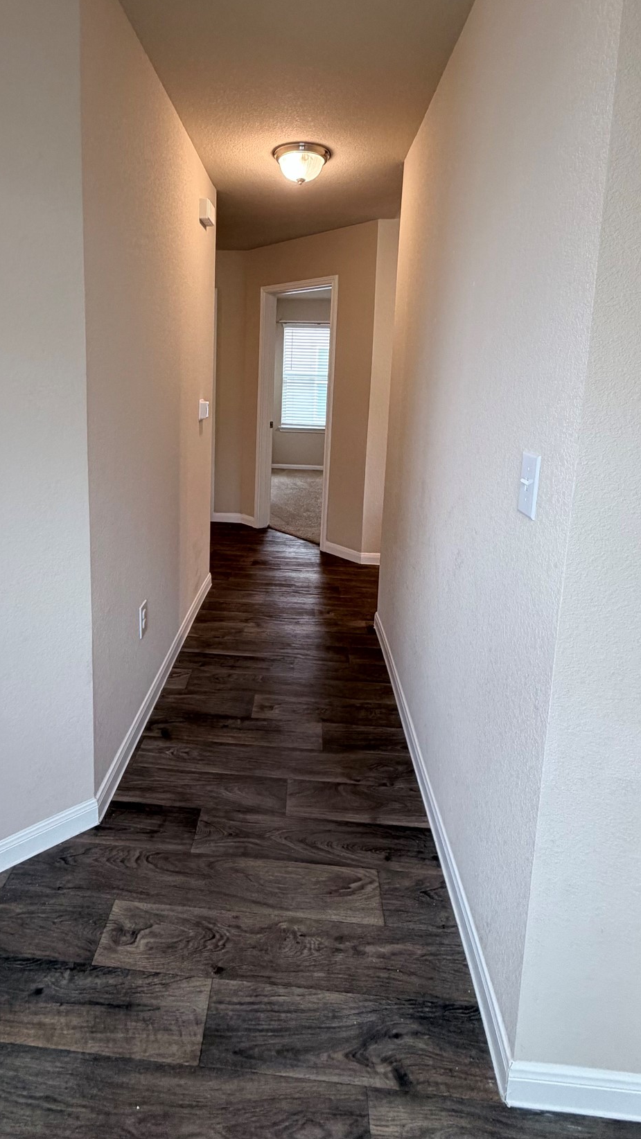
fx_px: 574
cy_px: 459
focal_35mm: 19
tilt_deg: -8.1
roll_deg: -1.6
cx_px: 264
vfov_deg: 88.5
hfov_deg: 58.0
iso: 200
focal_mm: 2.22
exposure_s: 1/60
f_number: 2.2
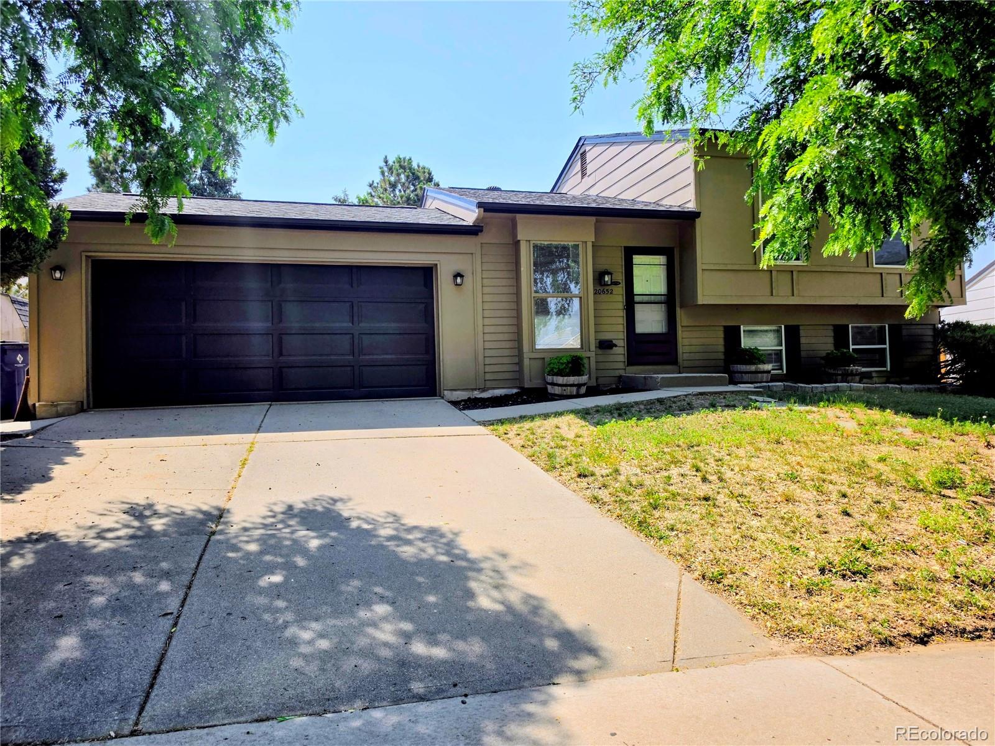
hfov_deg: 73.9
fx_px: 661
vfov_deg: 58.9
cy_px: 373
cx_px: 498
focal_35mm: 23
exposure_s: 1/7939
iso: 64
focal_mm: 6.5
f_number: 1.4
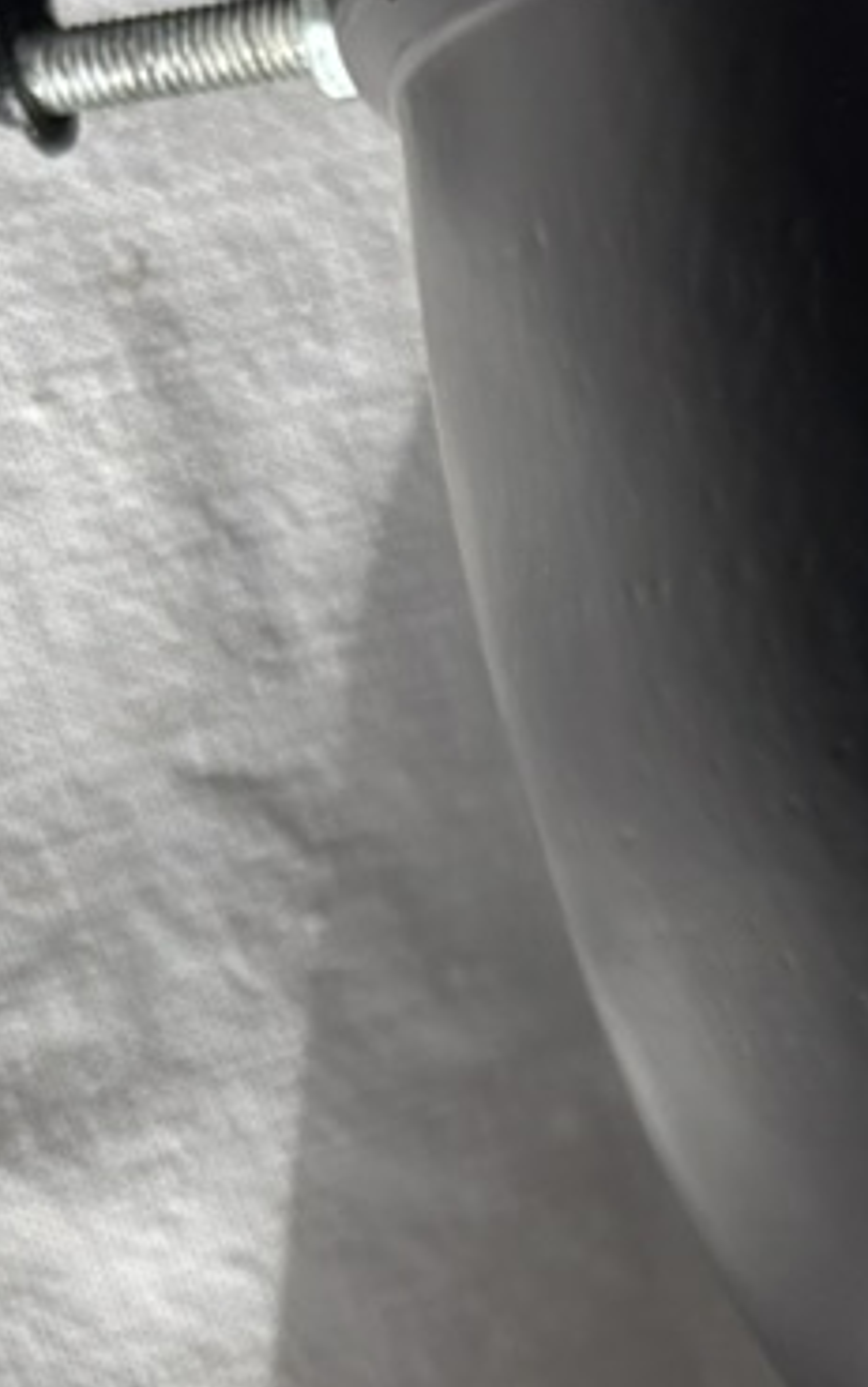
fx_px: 5784
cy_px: 2082
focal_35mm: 153
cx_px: 1961
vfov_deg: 12.9
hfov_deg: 8.0
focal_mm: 5.96
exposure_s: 1/121
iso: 50
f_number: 1.6
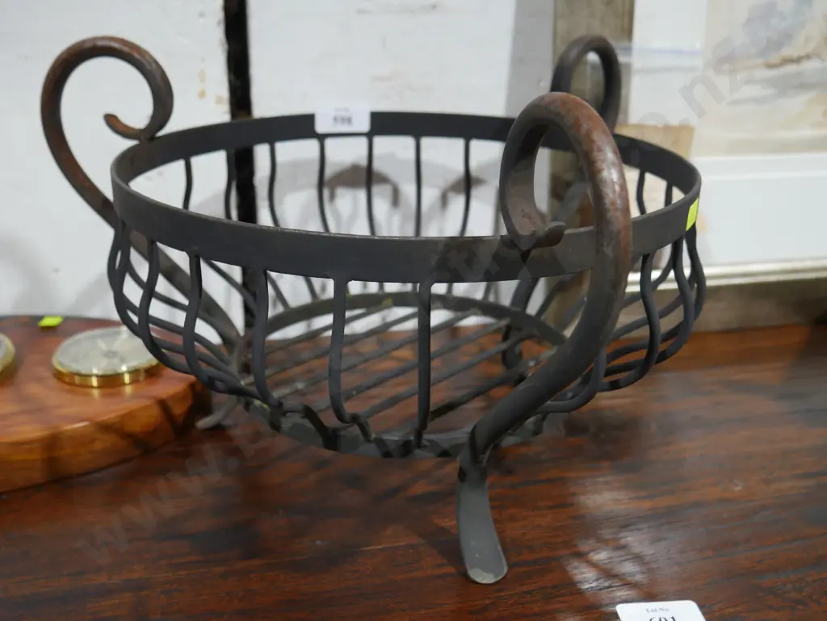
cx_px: 414
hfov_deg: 51.3
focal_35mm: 36
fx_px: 860
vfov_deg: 39.7
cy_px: 310
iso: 640
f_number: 4
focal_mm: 18
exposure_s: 1/60
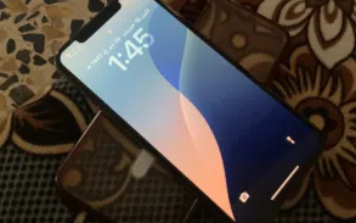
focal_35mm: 42
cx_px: 177
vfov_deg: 30.5
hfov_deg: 47.2
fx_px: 407
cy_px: 100
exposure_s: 1/40
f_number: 1.8
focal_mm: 3
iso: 250
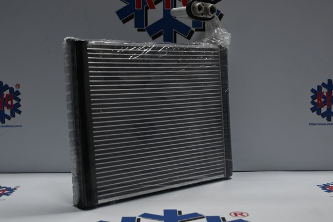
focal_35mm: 49
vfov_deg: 27.7
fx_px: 451
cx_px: 166
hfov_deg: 40.5
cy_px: 111
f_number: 5
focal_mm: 32.5
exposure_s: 1/50
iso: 320
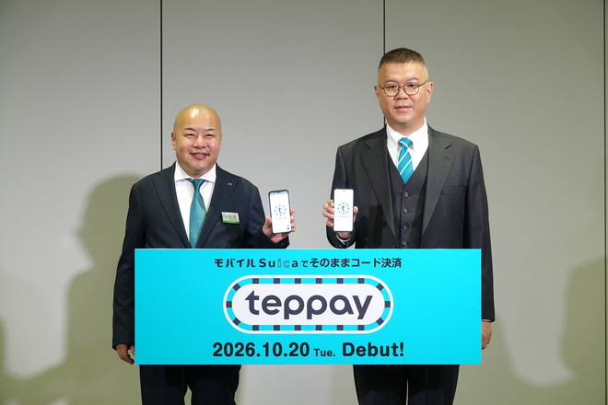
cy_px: 202
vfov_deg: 11.1
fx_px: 2077
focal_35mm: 123
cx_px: 304
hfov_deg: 16.7
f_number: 4
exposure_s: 1/125
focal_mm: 44.93
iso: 800
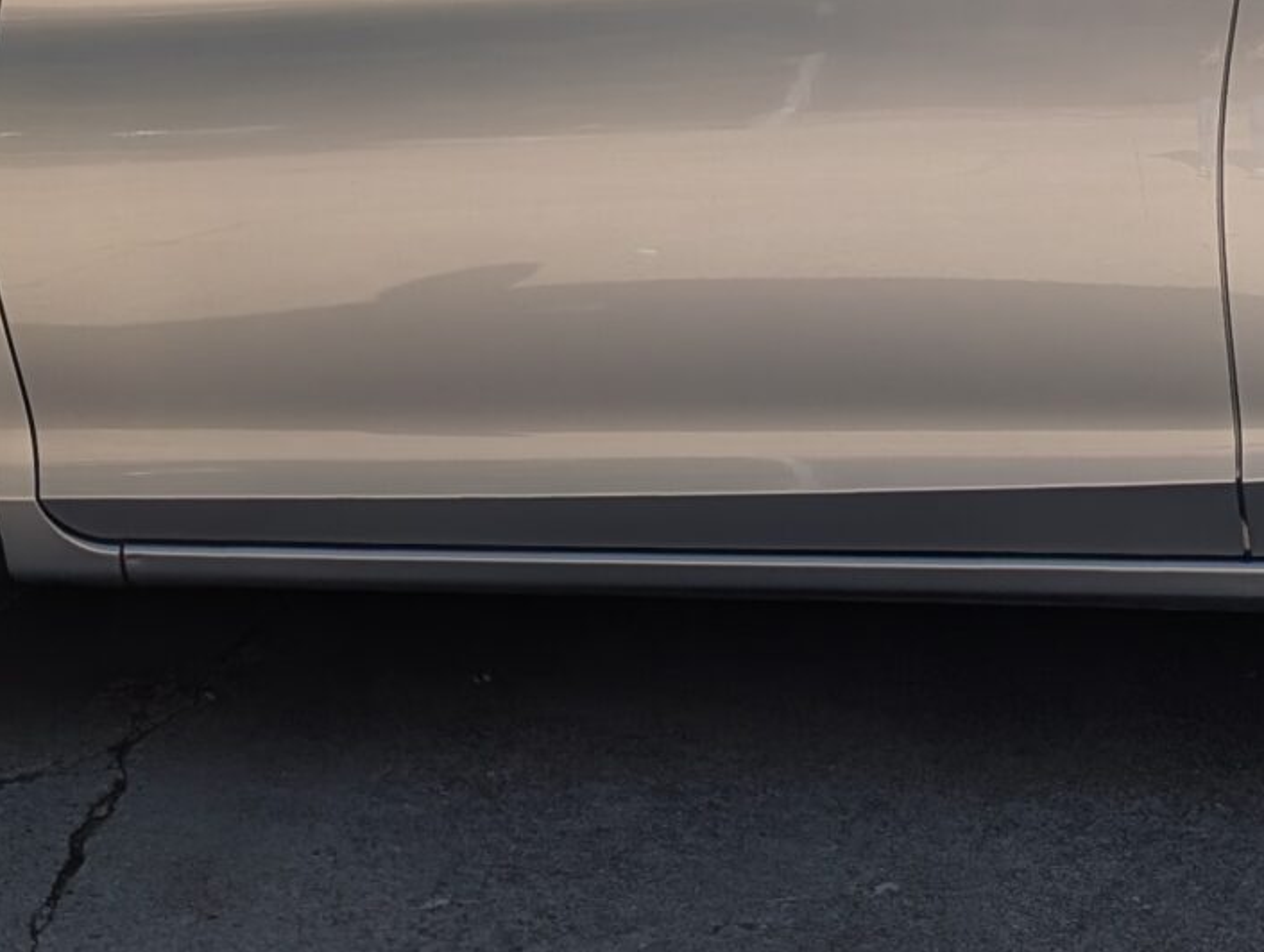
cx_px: 1081
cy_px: -199
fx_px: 3182
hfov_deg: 22.1
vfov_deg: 16.3
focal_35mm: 87
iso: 20
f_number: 1.68
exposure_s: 1/1393
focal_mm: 6.9
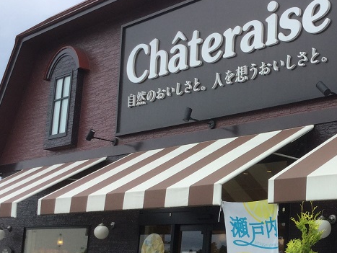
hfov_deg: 28.8
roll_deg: -2.3
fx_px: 633
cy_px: 198
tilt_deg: +3.8
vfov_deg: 22.4
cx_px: 296
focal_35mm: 65
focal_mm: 3.3
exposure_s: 1/702
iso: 25
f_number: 2.4
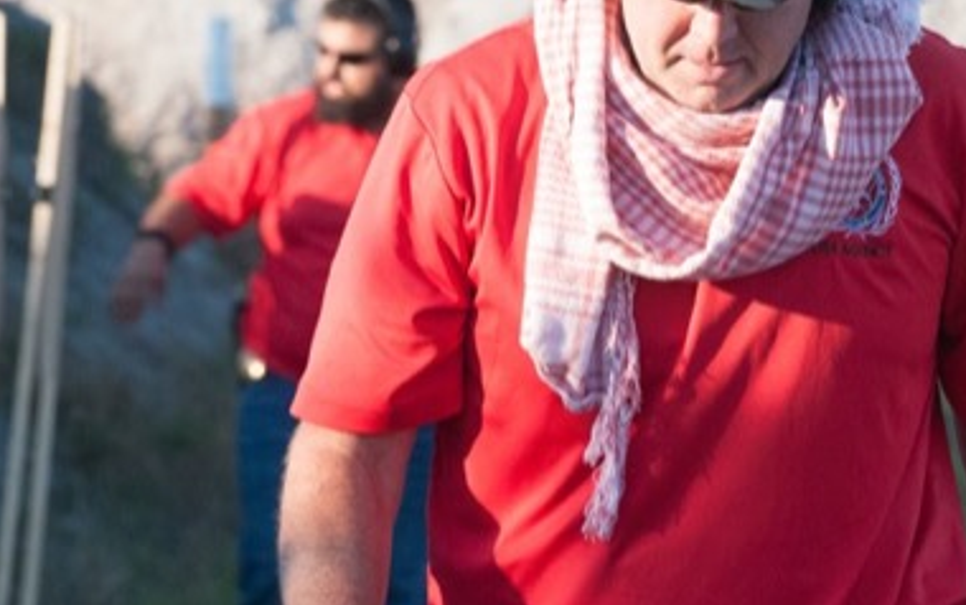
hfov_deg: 4.1
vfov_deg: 2.6
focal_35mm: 514
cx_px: 702
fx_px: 13540
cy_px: 361
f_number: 10
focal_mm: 200
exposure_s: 1/1000
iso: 2500
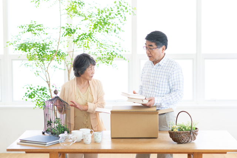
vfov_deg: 16.1
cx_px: 118
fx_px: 559
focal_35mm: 85
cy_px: 79
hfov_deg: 23.9
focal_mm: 85
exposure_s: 1/160
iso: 500
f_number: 2.8
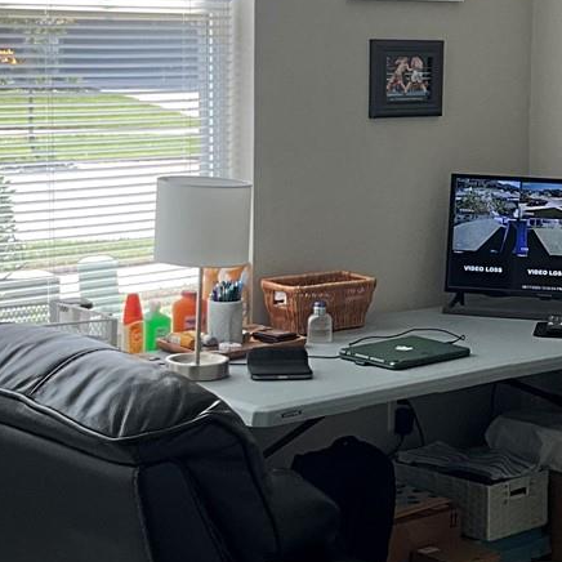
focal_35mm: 94
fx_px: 1727
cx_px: 531
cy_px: 260
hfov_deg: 18.1
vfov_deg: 18.5
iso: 25
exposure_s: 1/120
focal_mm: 3
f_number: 1.8
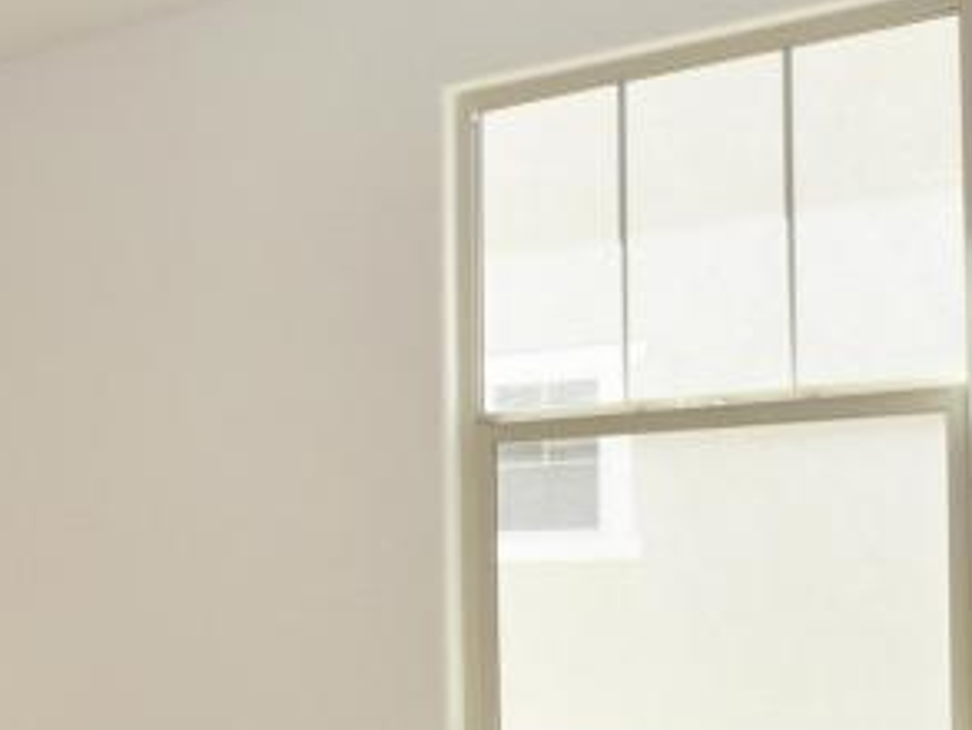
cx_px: -483
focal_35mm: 57
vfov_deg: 25.3
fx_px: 1601
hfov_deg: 25.5
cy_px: 557
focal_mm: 10
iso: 1000
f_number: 7.1
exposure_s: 1/200
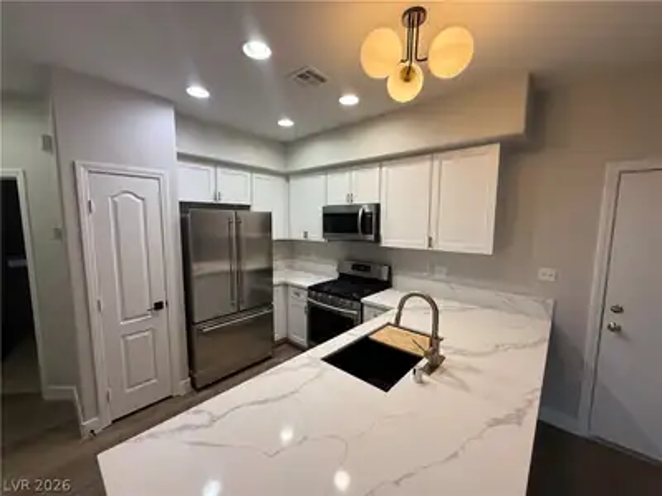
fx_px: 268
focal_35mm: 14
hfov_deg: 102.1
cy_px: 248
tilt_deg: -5.3
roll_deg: -0.1
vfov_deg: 85.7
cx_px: 331
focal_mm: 2.22
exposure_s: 1/120
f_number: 2.2
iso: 250
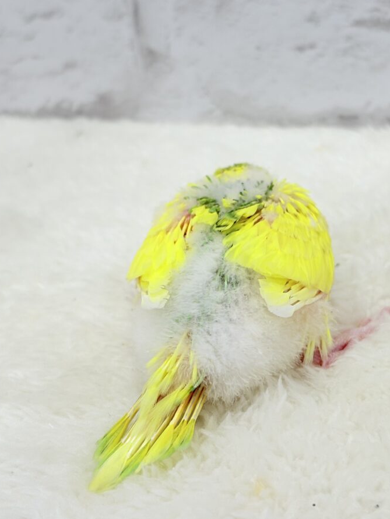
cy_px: 258
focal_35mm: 70
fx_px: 1051
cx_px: 220
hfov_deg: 21.0
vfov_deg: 27.8
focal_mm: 5.96
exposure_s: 1/100
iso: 40
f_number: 1.6
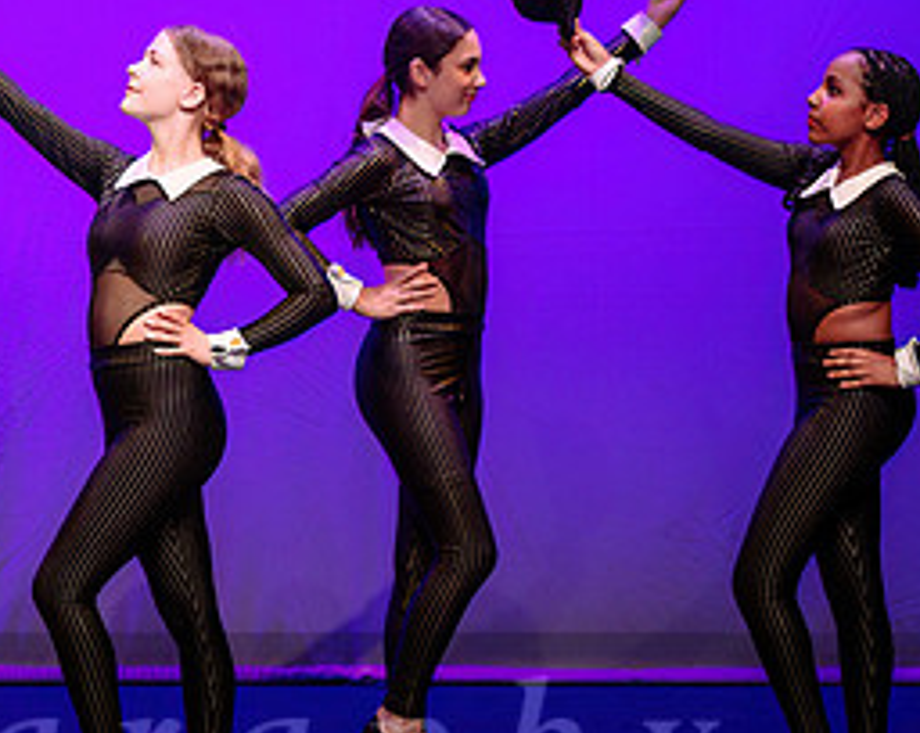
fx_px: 10385
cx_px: 30
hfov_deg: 5.1
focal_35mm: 382
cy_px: 283
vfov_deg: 4.0
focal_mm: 170
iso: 1250
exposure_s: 1/320
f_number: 3.5
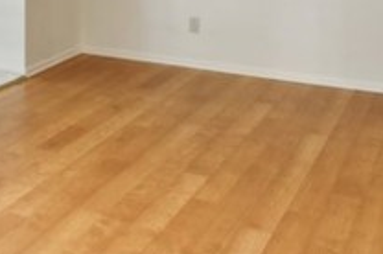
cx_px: -11
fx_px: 733
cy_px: -155
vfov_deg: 17.2
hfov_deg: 27.4
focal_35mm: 69
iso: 400
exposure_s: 1/10
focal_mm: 14
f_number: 7.1
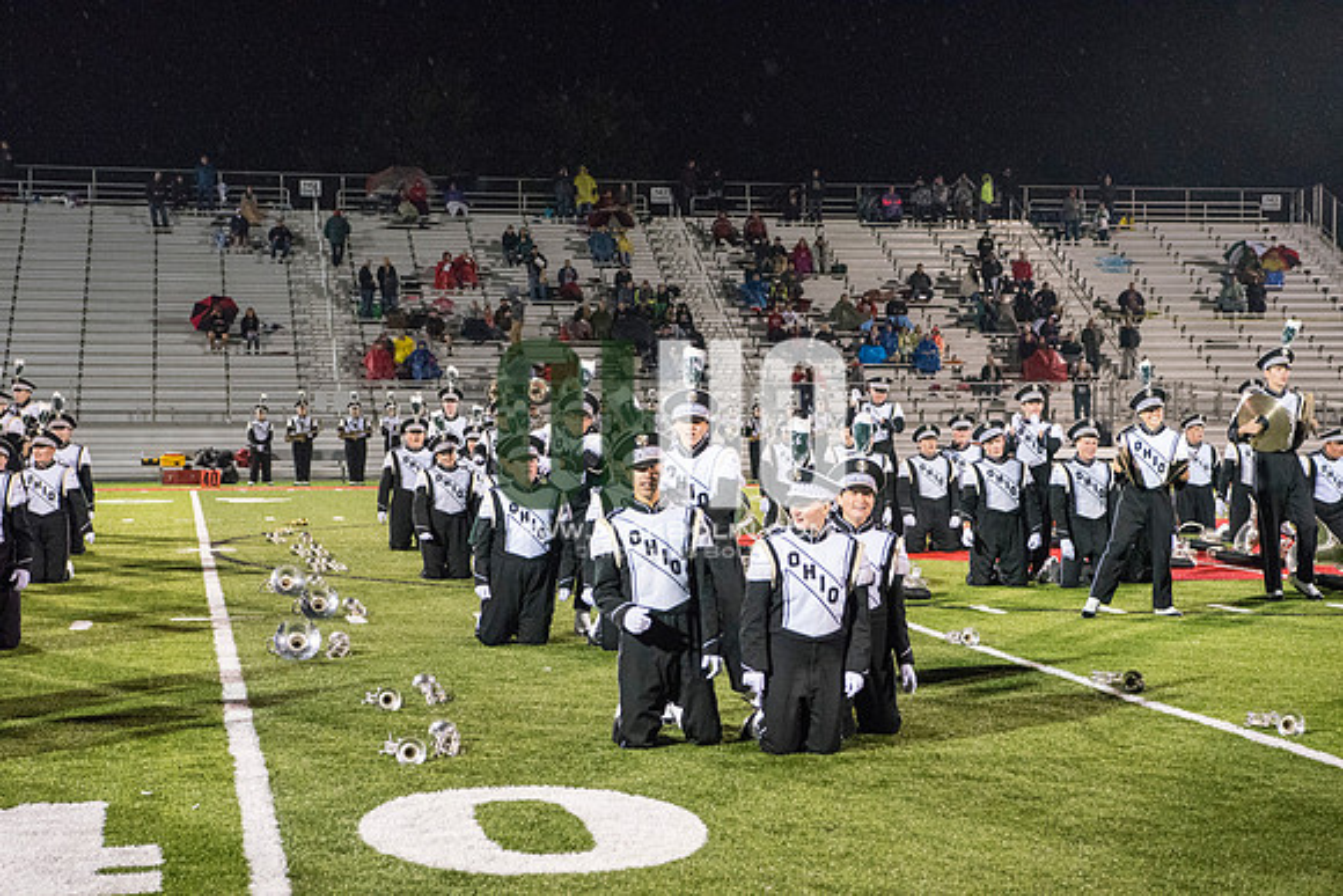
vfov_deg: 19.5
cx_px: 672
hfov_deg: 28.8
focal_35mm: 70
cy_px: 448
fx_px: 2612
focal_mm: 70
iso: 5000
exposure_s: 1/320
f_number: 5.6
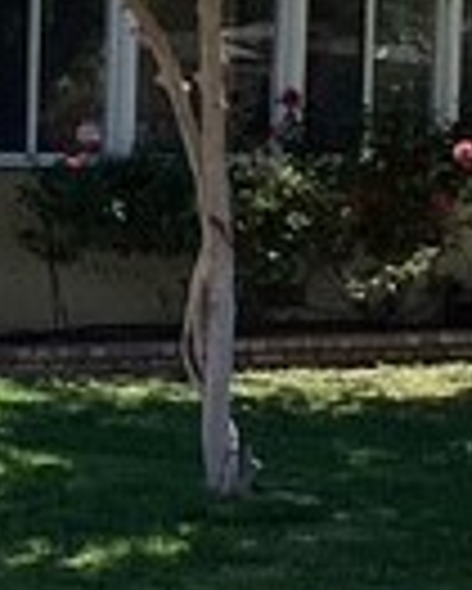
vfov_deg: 13.0
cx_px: -535
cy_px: 212
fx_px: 2581
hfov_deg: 9.6
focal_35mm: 148
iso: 25
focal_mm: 3.3
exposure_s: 1/1631
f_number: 2.4
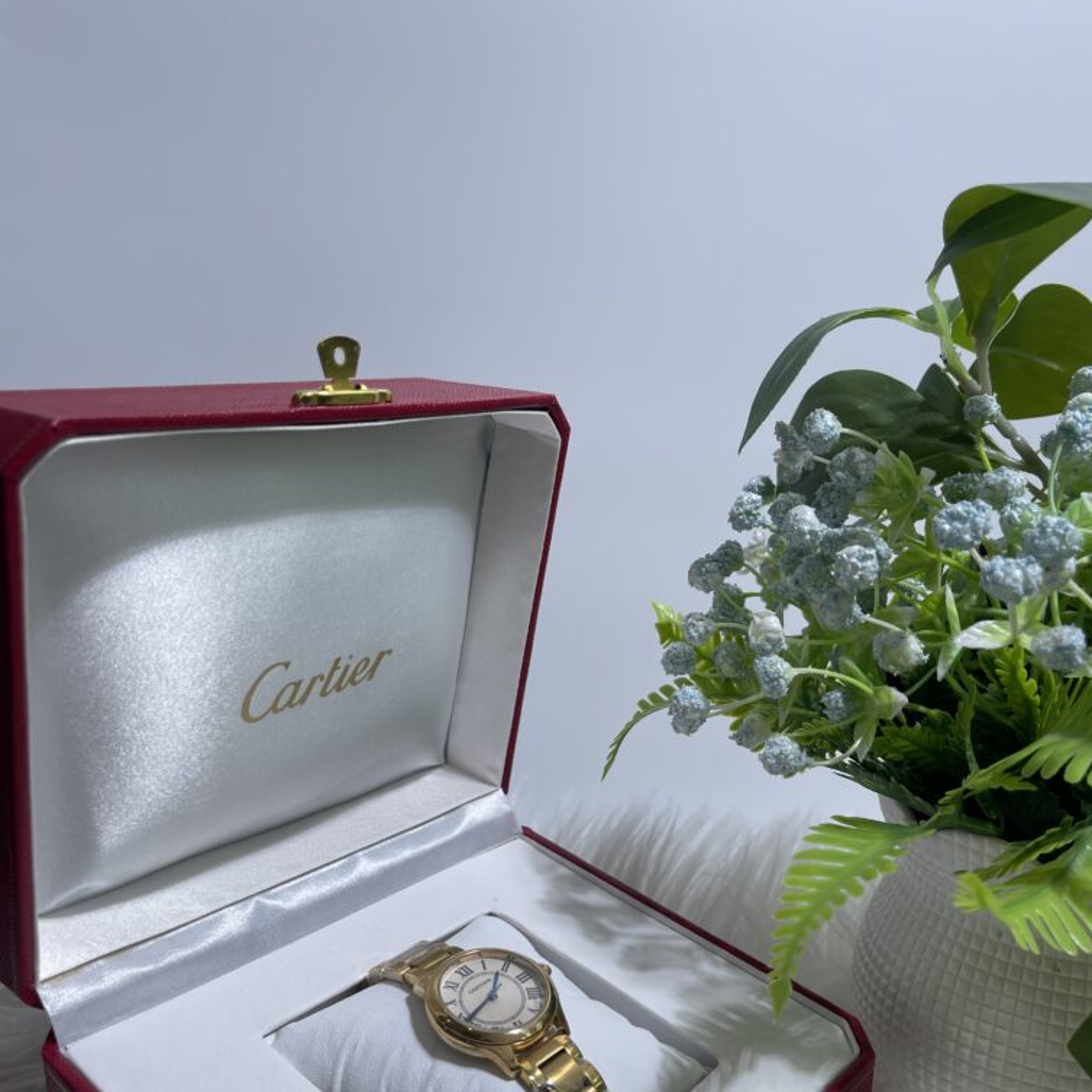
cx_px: 550
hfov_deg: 54.0
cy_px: 675
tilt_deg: -17.1
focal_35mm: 30
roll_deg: -1.2
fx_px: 1071
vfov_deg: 53.5
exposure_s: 1/1188
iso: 32
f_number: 1.6
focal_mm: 5.1
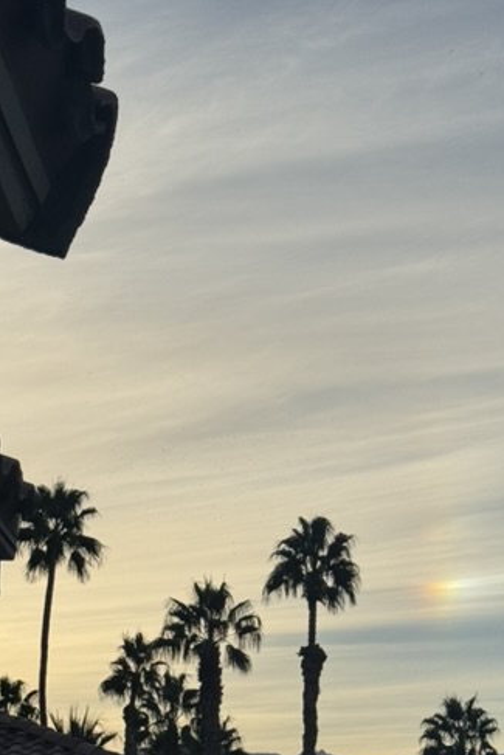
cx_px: 420
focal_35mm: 105
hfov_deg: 13.0
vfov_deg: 19.4
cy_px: 446
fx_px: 2203
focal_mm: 6.76
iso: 64
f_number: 1.78
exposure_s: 1/7937
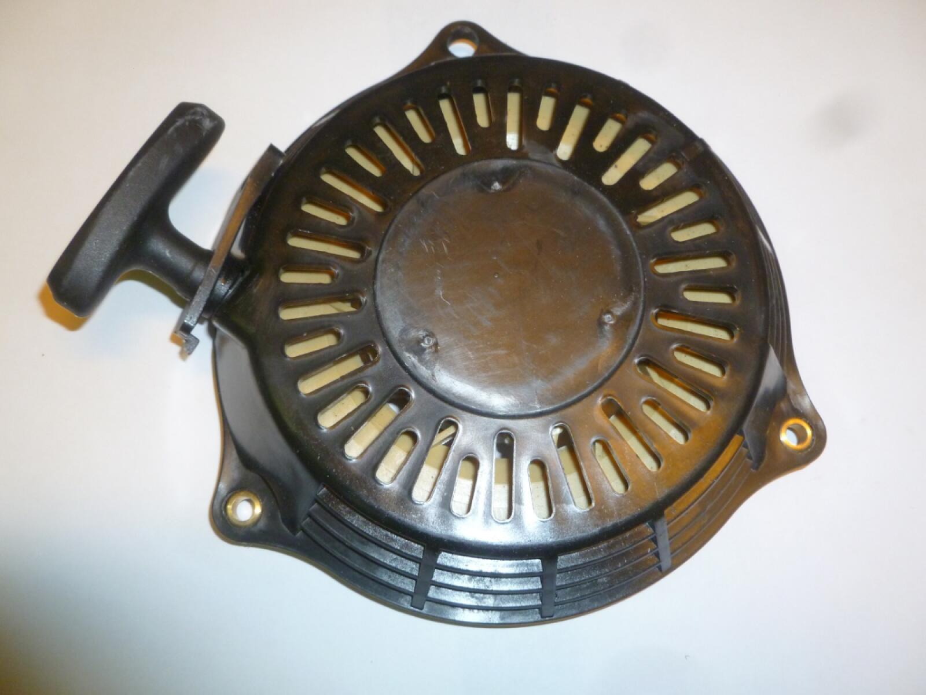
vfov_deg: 49.7
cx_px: 463
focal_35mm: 28
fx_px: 749
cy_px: 348
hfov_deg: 63.4
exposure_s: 1/30
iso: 200
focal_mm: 5
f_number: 3.3
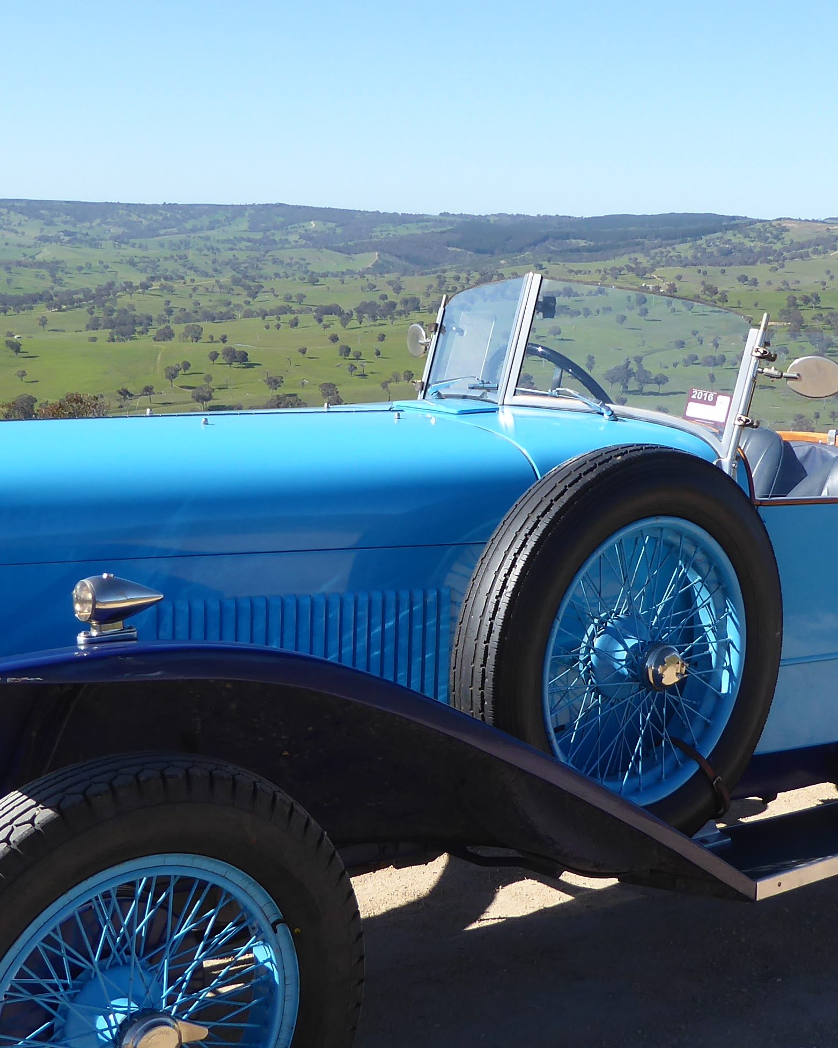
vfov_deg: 32.4
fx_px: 1798
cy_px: 617
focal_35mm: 58
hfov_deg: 26.2
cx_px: 455
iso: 80
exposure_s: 1/640
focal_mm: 5
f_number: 3.5
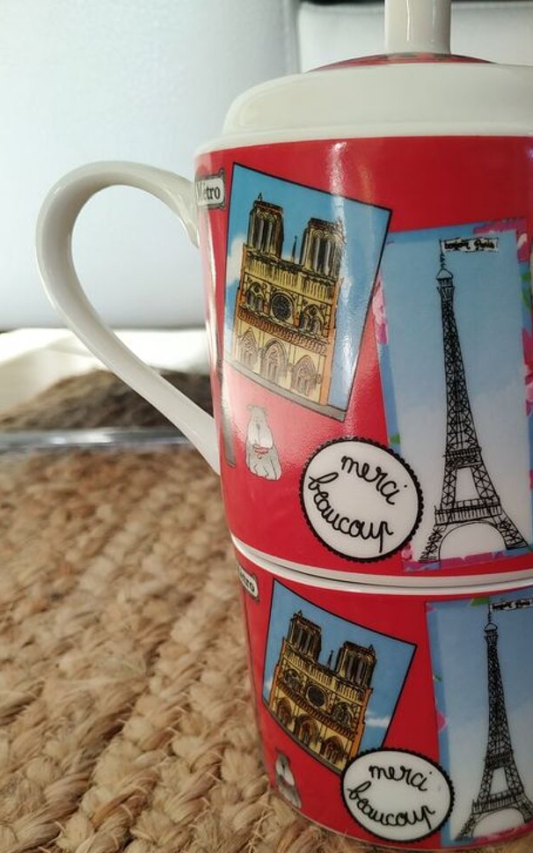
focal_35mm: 35
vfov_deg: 54.8
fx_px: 813
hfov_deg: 35.6
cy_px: 523
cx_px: 394
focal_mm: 3.94
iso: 160
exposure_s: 1/113
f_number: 1.9
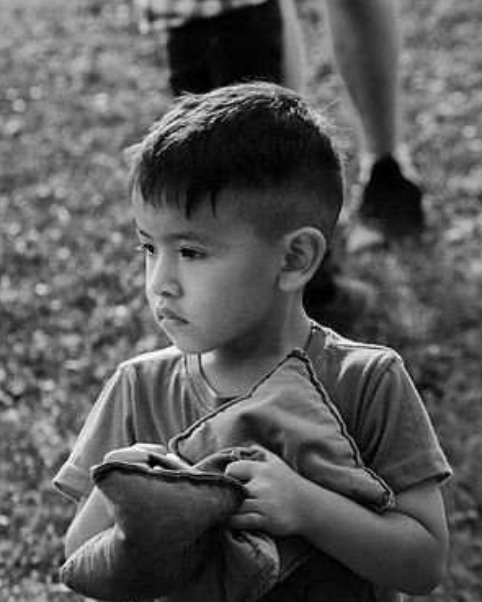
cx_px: 240
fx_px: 3550
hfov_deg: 7.8
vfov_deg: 9.7
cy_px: 284
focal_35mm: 199
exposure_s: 1/200
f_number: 7.1
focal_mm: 116
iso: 200
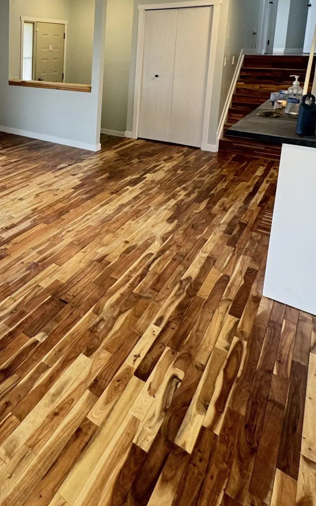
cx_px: -27
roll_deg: +0.7
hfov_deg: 38.5
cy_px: 100
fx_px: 372
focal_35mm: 27
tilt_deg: -6.6
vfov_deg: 62.5
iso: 200
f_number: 2.2
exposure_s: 1/60
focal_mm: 2.22
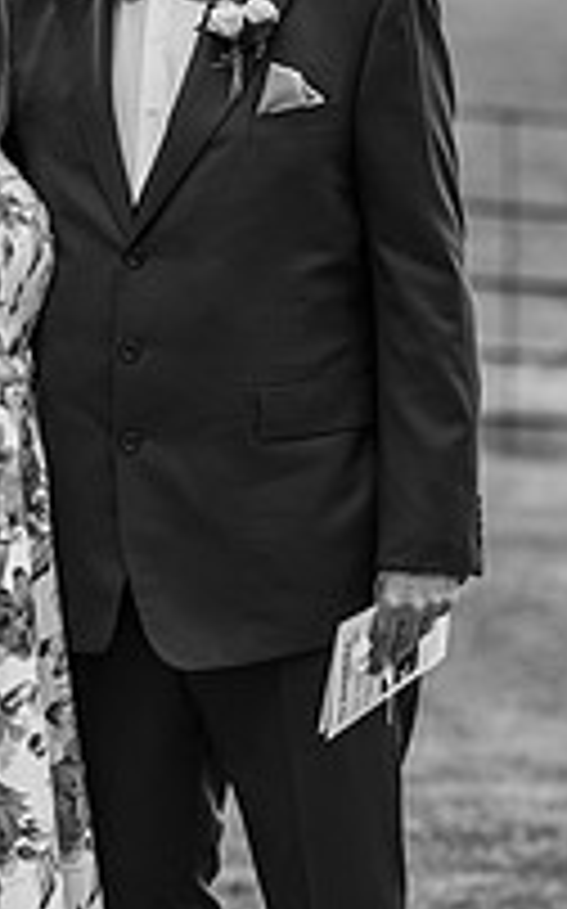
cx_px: 151
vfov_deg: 10.9
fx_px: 4779
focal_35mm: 193
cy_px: 558
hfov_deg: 6.8
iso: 100
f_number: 2.2
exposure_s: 1/800
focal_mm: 85
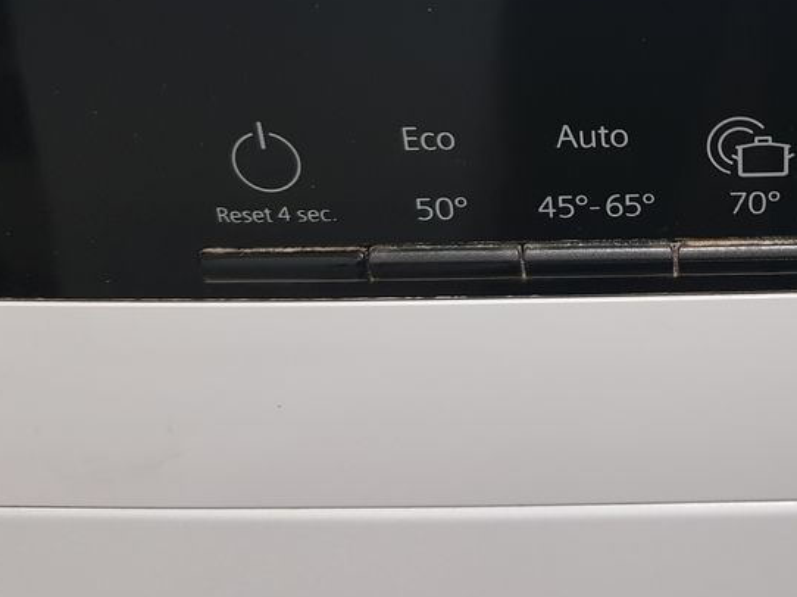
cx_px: 726
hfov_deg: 37.0
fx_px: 1105
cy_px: 141
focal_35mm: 48
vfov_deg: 29.7
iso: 200
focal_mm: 4.2
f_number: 1.7
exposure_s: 1/20
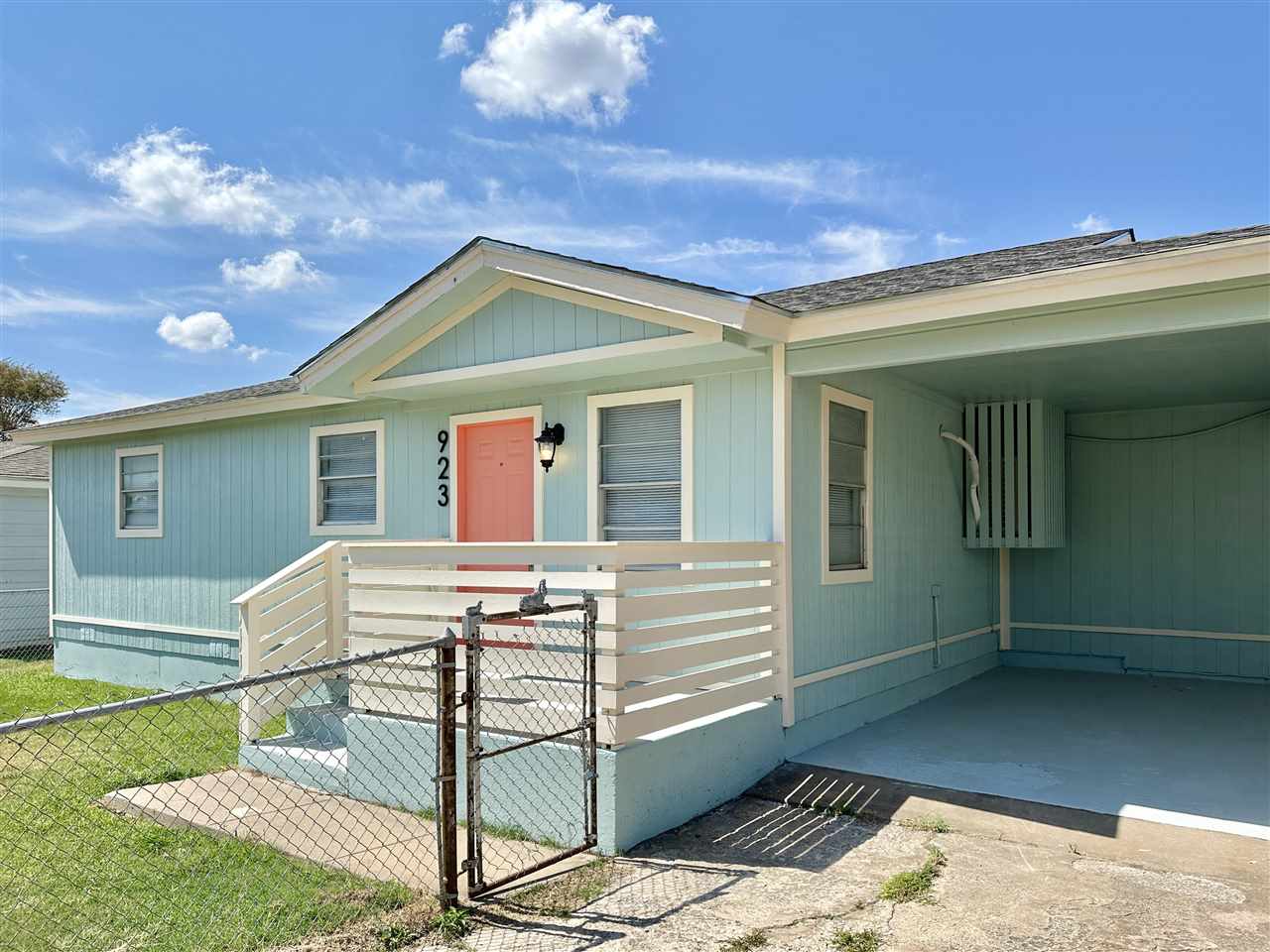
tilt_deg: +4.2
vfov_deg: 56.8
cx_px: 635
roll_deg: -0.6
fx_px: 881
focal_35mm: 24
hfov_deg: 71.6
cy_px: 476
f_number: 1.78
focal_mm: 6.86
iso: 80
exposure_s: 1/5525
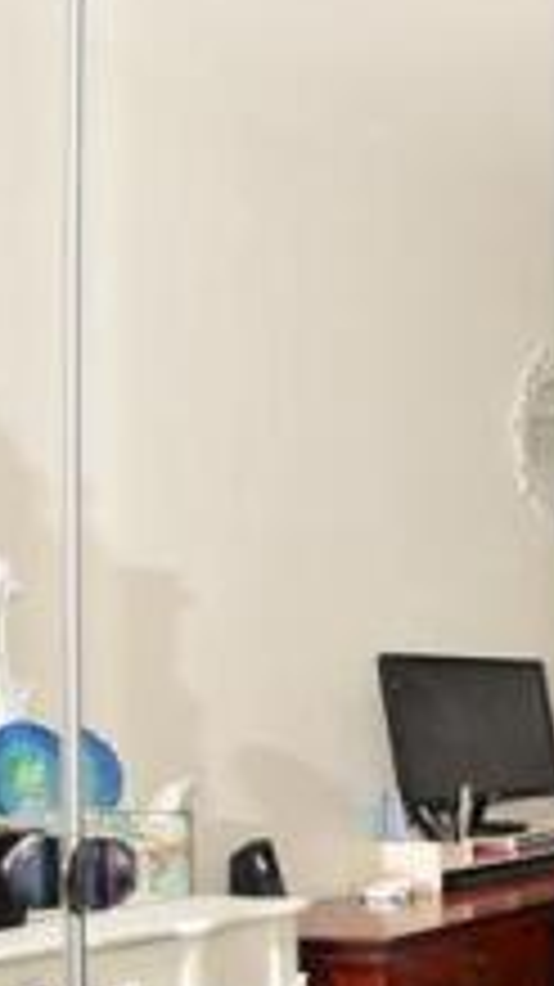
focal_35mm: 47
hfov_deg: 17.1
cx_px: 1162
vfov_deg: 43.1
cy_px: 664
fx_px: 1229
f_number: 9
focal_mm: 10
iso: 200
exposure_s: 1/200
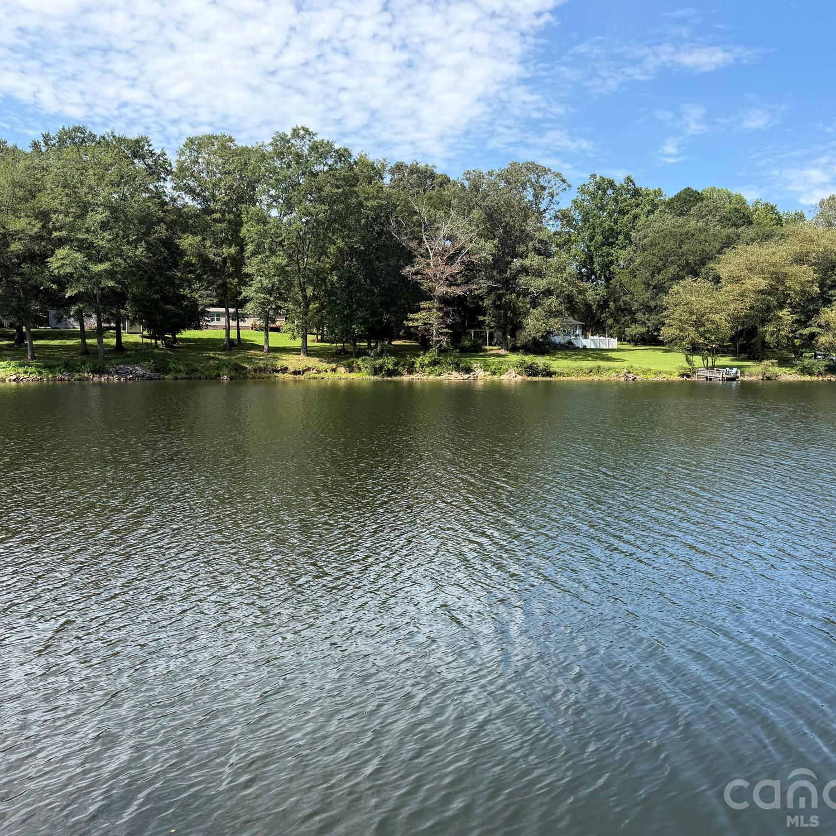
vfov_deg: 55.6
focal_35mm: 29
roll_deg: -0.3
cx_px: 488
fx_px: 792
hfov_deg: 55.3
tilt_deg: -5.5
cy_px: 408
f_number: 1.78
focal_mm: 6.76
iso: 100
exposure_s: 1/2525
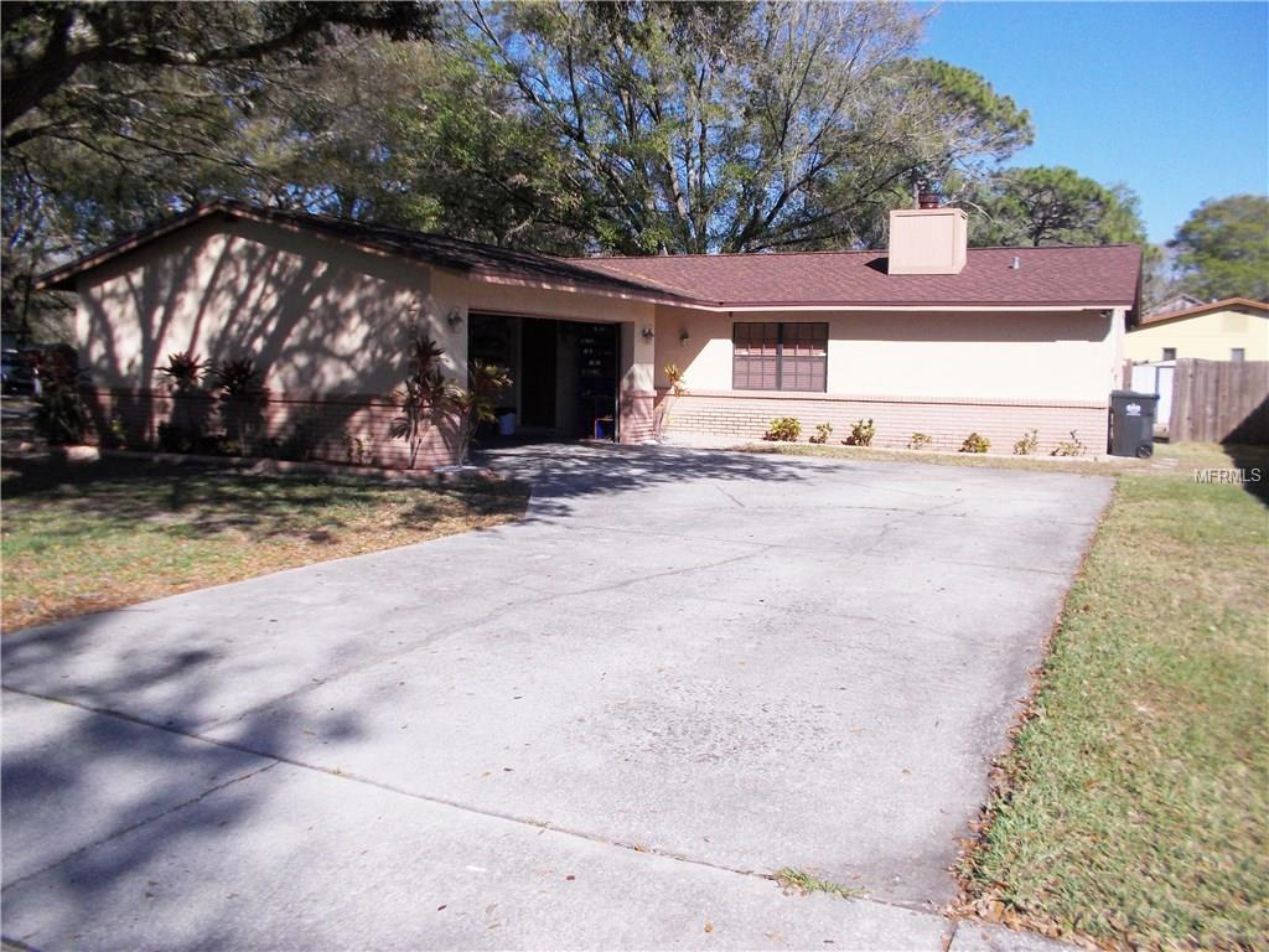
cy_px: 476
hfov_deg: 61.7
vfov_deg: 48.2
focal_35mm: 29
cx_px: 634
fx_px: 1063
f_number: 3.3
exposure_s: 1/1000
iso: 80
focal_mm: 4.1
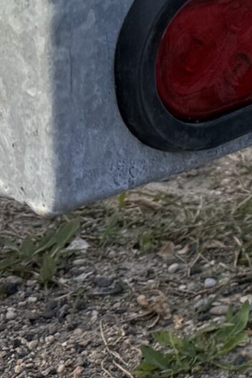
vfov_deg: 16.0
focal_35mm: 119
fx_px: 1249
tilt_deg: -4.9
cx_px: 611
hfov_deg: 10.0
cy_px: -156
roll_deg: -1.9
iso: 80
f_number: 1.78
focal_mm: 6.76
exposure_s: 1/2299
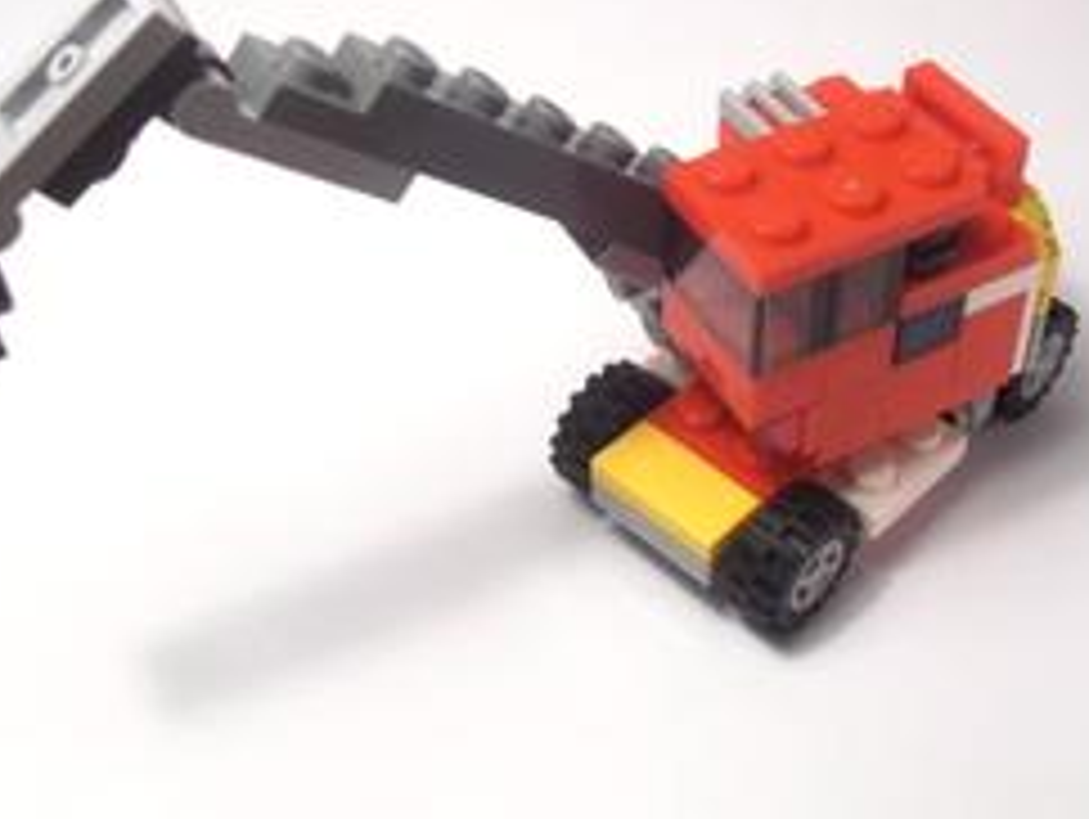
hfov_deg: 34.9
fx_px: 1732
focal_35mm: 55
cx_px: 594
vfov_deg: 26.3
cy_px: 216
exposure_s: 1/60
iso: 80
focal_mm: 6.61
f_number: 3.9
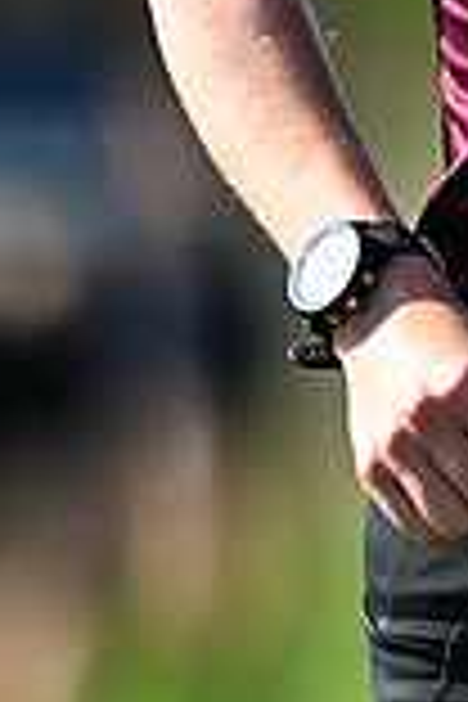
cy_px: -279
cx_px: 506
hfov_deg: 1.2
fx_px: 21741
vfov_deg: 1.8
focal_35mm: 1115
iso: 250
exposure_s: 1/2500
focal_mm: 300
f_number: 2.8
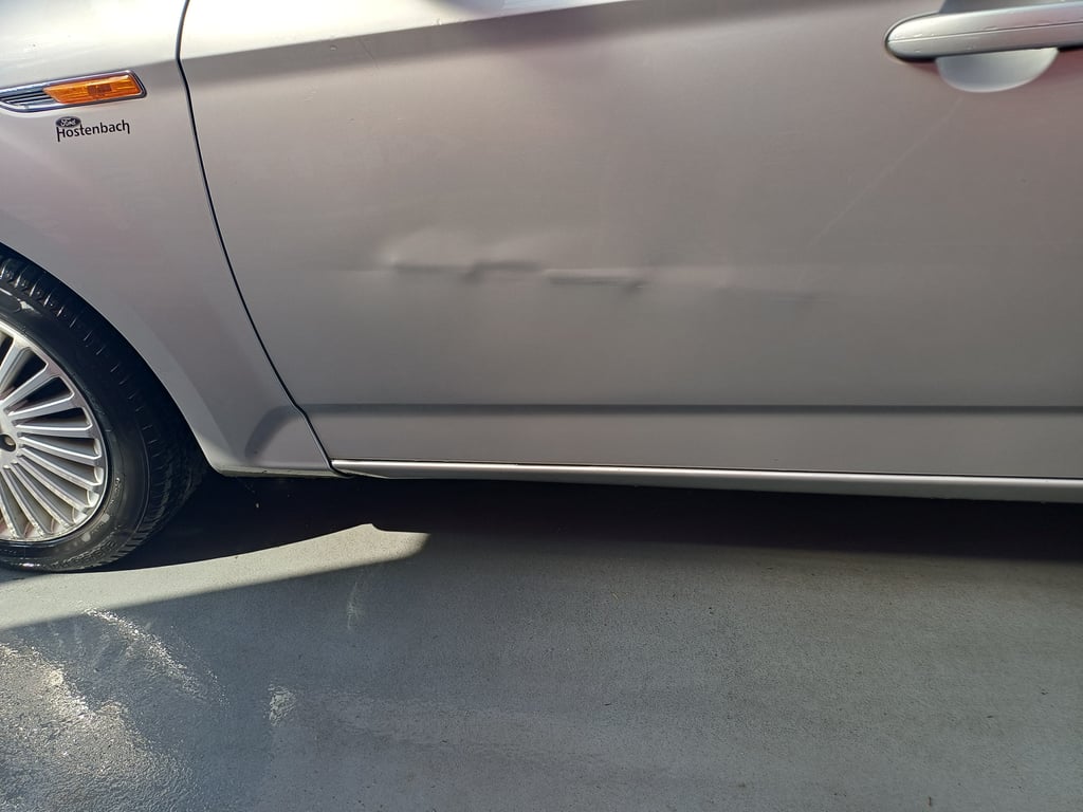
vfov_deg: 54.9
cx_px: 542
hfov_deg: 69.4
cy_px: 406
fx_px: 782
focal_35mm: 25
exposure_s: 1/253
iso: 50
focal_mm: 4.65
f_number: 1.8
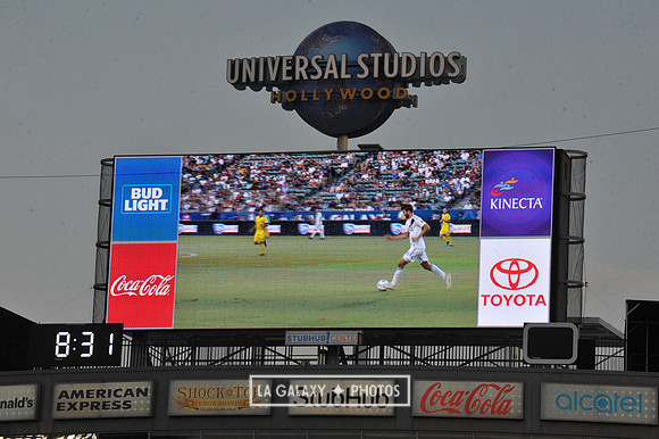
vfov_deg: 6.9
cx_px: 330
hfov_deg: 10.3
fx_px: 3659
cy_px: 220
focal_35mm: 200
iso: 1600
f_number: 14
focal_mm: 200
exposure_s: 1/800
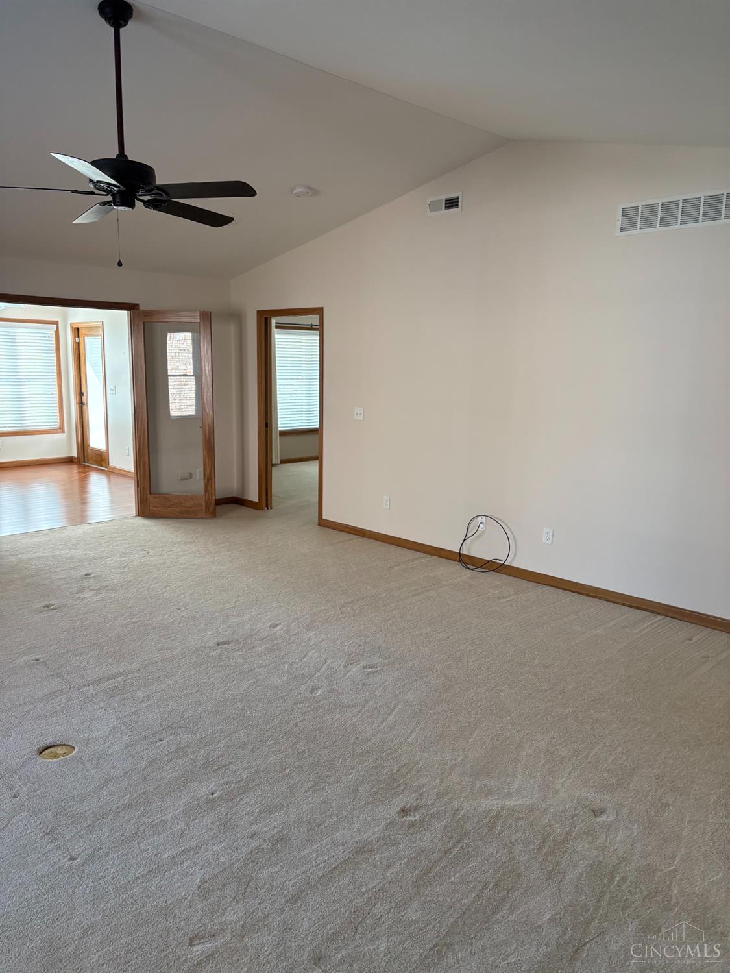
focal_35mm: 26
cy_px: 486
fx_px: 731
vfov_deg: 67.3
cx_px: 365
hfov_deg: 53.1
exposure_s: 1/120
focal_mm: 5.96
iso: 160
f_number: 1.6
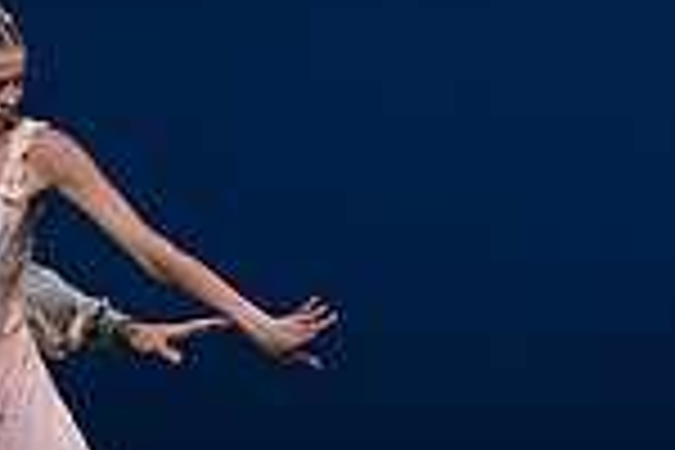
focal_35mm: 704
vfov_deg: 2.0
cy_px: 124
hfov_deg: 2.9
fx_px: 13199
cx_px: -400
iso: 3200
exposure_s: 1/500
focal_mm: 182
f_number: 8
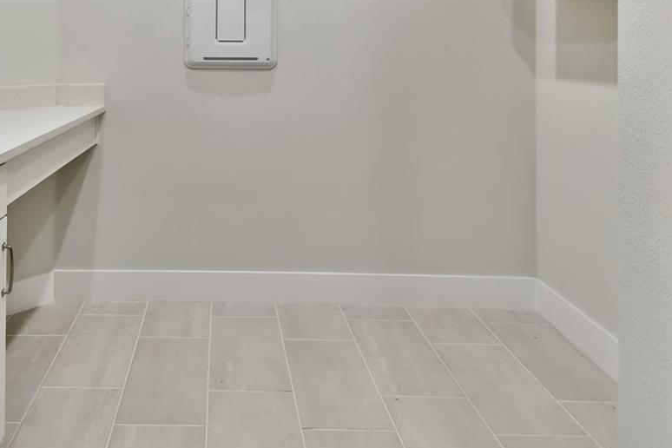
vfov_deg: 38.7
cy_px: 28
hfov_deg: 58.3
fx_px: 579
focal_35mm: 31
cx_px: 201
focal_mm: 10
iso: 100
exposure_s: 1/20
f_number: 7.1
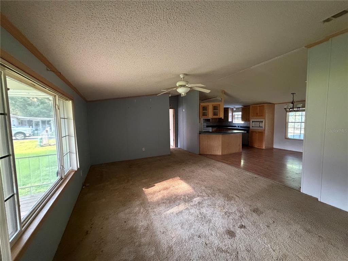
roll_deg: +0.8
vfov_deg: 85.7
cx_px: 174
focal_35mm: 14
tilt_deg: -3.8
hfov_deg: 102.1
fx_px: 141
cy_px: 130
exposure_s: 1/60
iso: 1000
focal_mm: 2.22
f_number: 2.2
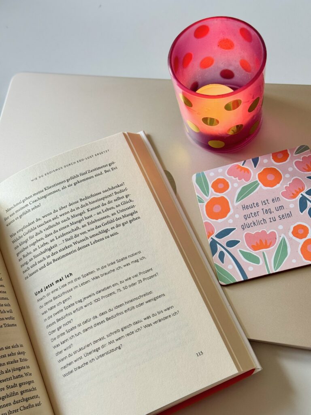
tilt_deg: -64.7
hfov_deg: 30.3
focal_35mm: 48
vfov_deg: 39.7
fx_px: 575
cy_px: 208
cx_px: 156
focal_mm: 6.76
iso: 100
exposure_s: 1/73
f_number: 1.78
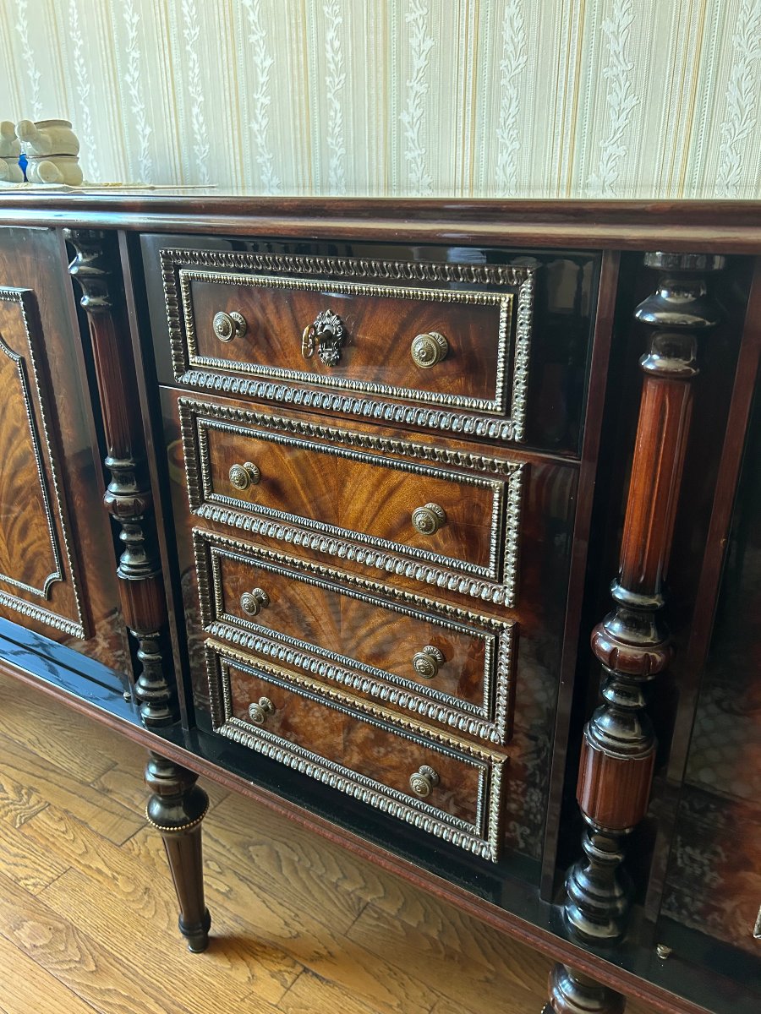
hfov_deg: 53.1
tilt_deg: -23.4
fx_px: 762
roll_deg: -1.0
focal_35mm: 26
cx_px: 380
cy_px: 507
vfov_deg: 67.3
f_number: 1.5
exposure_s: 1/60
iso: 400
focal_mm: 5.7
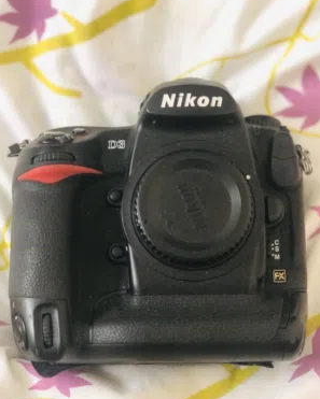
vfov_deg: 31.4
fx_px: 710
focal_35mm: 60
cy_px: 199
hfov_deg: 25.4
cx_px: 161
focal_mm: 6.6
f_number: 2.8
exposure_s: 1/30
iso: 400
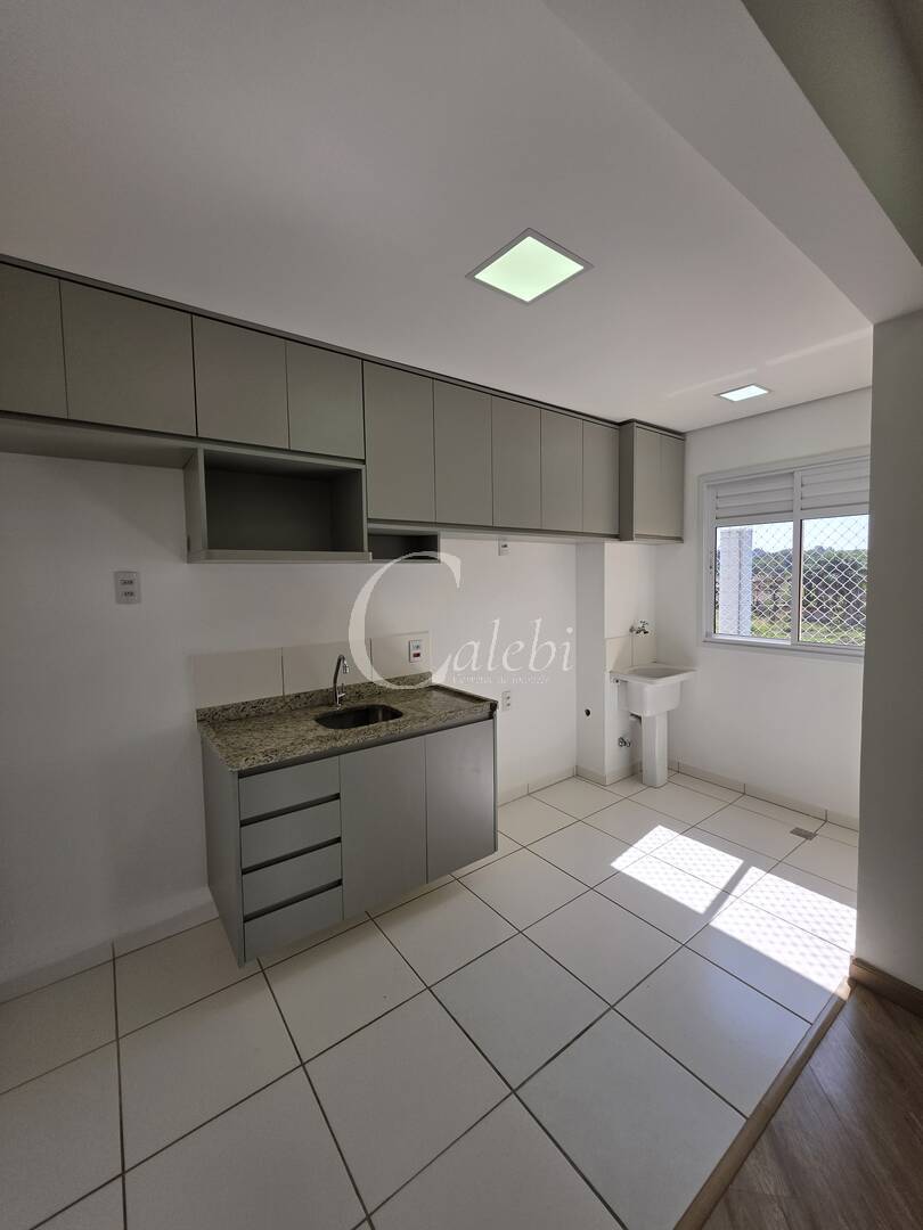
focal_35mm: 13
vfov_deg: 106.2
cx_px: 462
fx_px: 462
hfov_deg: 89.9
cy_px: 615
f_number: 1.9
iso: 32
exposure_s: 1/1038
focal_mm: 2.2
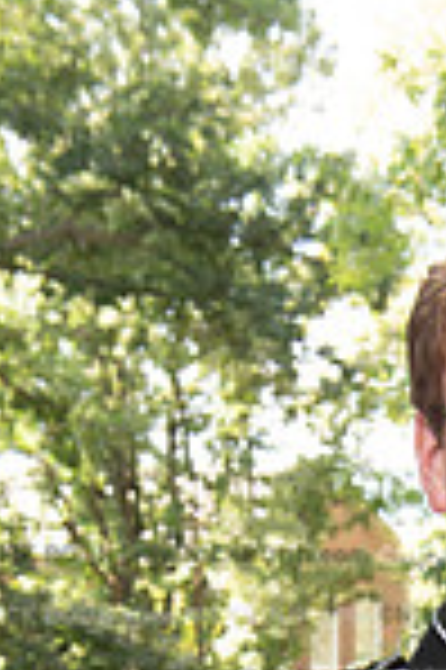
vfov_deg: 15.7
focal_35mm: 121
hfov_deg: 11.0
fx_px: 2254
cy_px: 985
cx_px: 581
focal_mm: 40
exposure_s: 1/100
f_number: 8
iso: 800
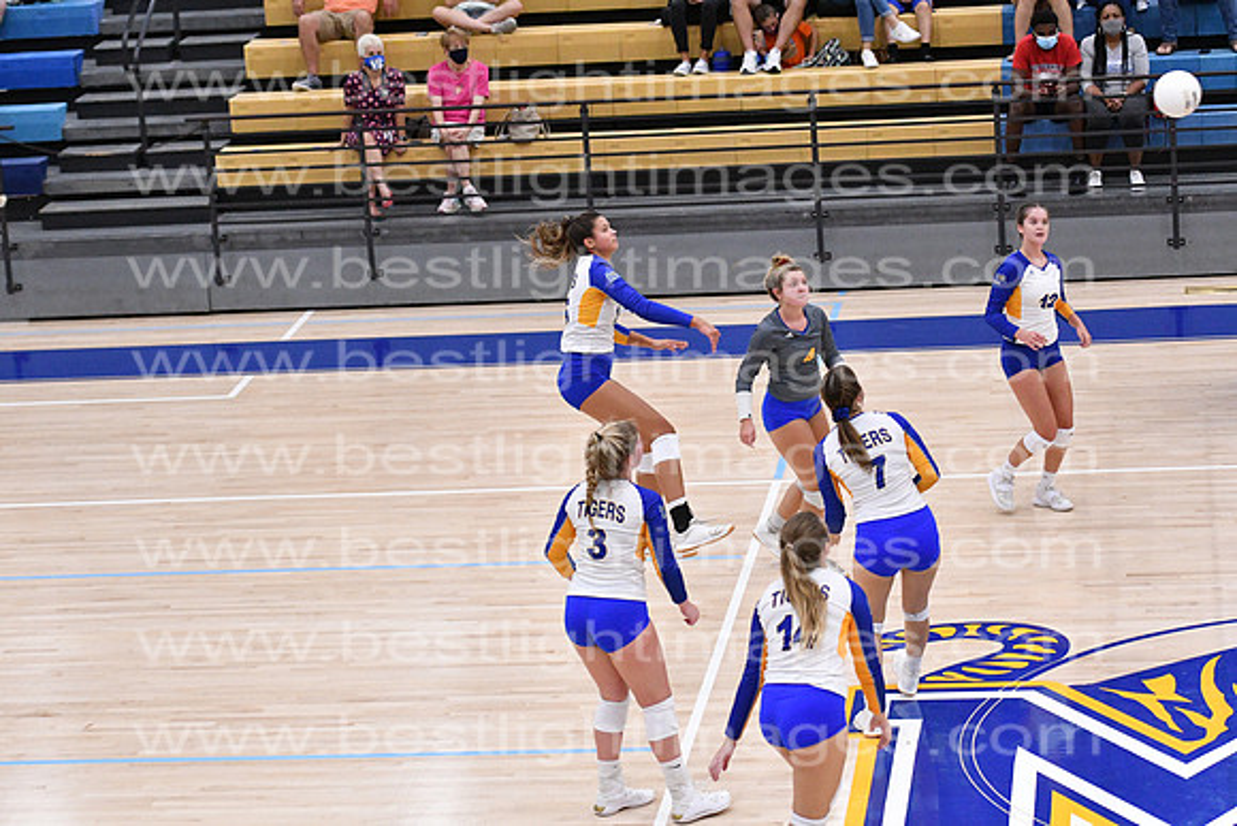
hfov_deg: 19.5
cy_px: 413
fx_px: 3609
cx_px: 618
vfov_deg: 13.0
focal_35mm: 105
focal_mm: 70
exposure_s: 1/1000
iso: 6400
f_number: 3.2
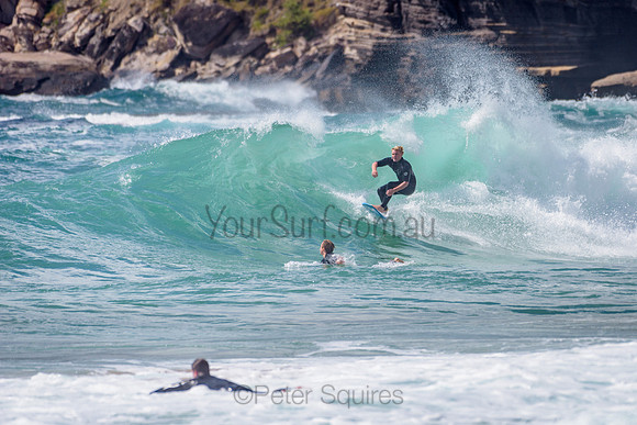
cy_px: 195
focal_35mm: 613
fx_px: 10851
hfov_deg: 3.4
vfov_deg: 2.2
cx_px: 391
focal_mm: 500
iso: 90
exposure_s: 1/2000
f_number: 5.6
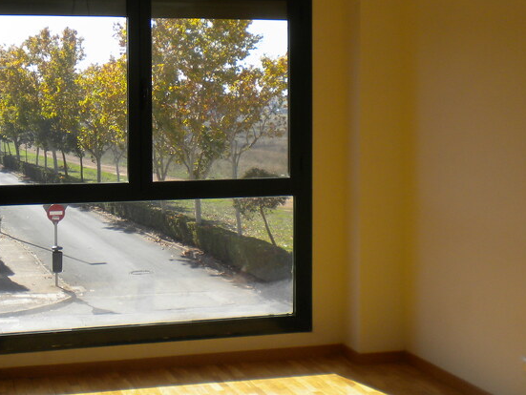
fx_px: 988
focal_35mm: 65
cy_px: 151
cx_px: 217
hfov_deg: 29.7
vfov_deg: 22.6
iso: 80
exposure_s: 1/402
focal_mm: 6.3
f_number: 4.6
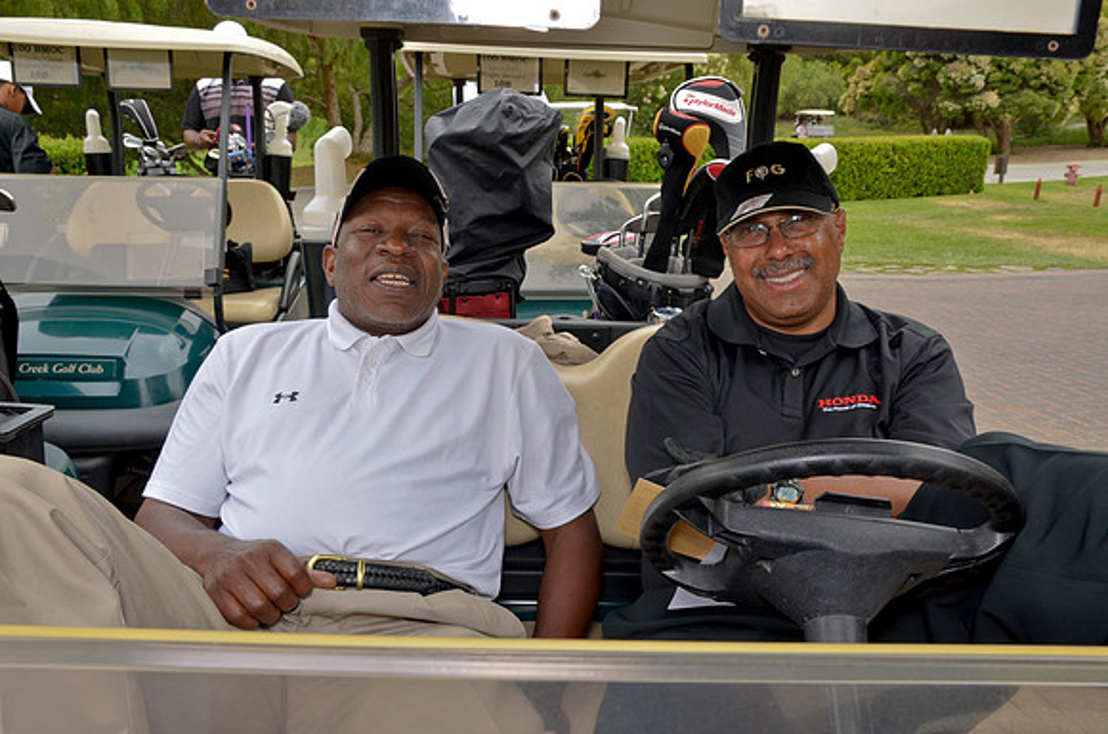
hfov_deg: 57.3
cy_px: 367
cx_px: 554
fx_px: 1013
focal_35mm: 33
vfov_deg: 39.8
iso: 200
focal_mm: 22
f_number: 8
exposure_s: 1/200
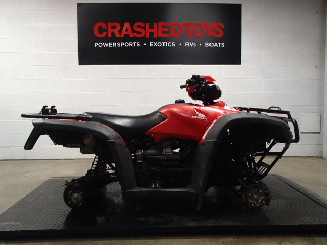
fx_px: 265
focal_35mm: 28
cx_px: 164
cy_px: 122
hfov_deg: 63.4
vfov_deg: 49.7
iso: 400
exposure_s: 1/30
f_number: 3.9
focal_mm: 5
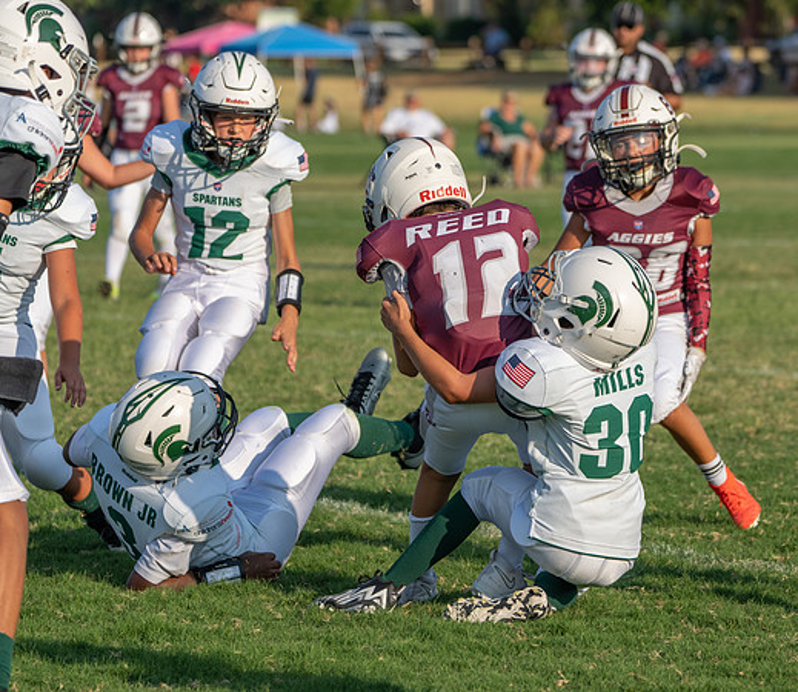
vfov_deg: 7.4
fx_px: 5374
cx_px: 521
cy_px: 339
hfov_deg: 8.5
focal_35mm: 220
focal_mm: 175
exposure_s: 1/1250
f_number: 5.6
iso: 250
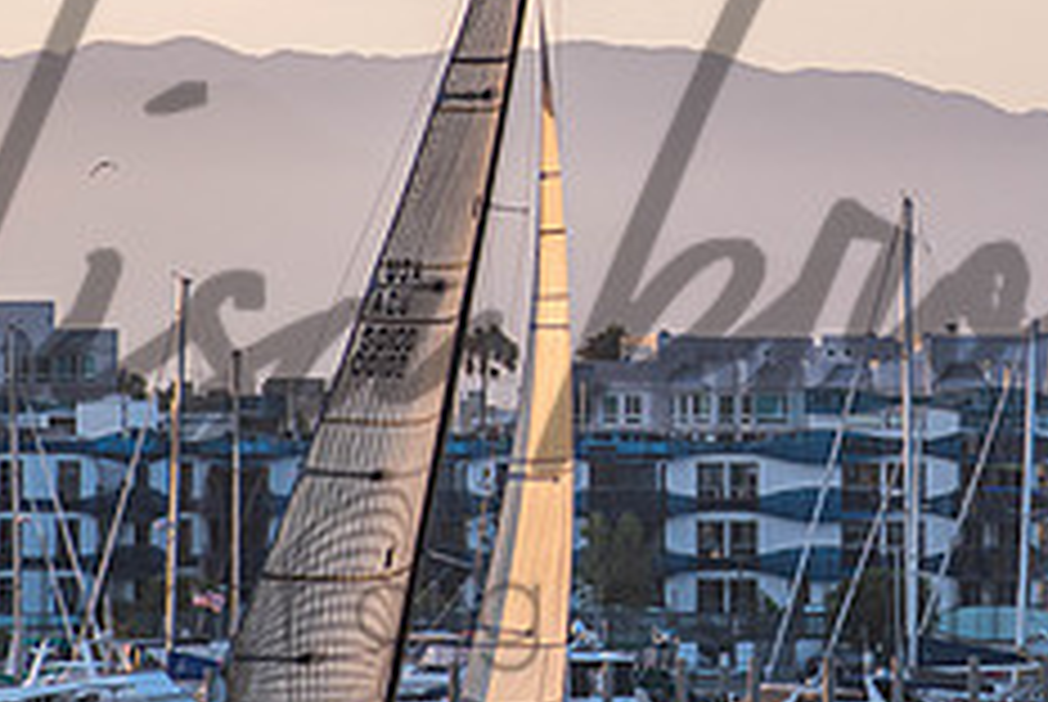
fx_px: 14136
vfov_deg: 2.8
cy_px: 268
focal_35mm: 485
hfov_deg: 4.2
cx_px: 913
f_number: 6.3
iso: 400
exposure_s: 1/60
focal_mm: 130
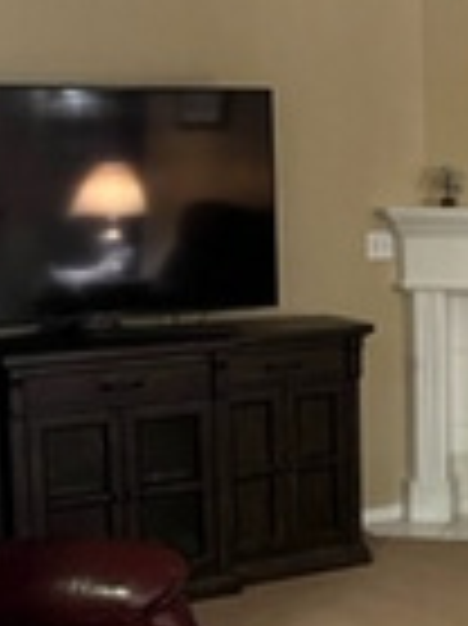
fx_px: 1625
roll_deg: +0.0
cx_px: 608
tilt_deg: -10.1
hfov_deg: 15.6
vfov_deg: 21.8
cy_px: 369
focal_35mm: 90
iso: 500
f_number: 1.6
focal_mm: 5.1
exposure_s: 1/30
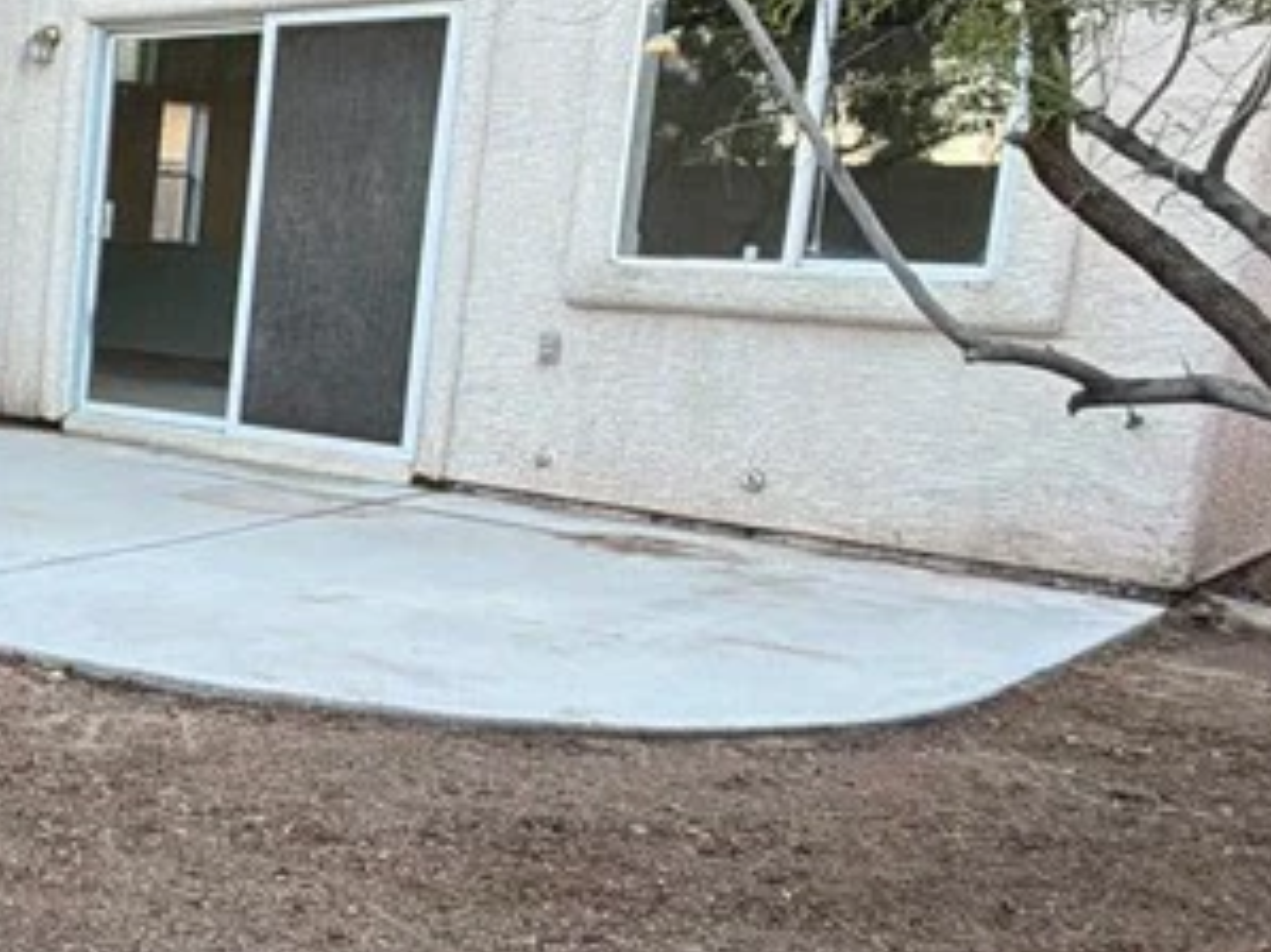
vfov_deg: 30.2
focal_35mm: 48
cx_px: -536
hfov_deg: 28.8
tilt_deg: -8.4
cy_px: 438
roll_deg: -2.1
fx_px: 1762
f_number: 2.2
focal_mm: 2.22
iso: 125
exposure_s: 1/121
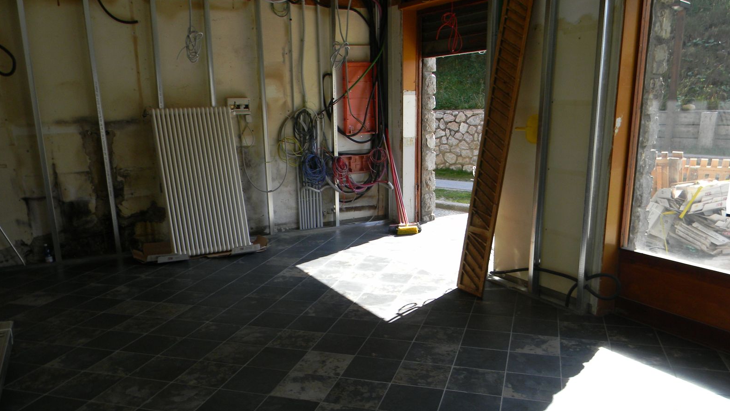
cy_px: 261
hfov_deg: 62.6
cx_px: 362
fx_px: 600
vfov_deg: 37.5
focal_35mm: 31
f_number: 3.5
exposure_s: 1/132
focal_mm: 5
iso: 80
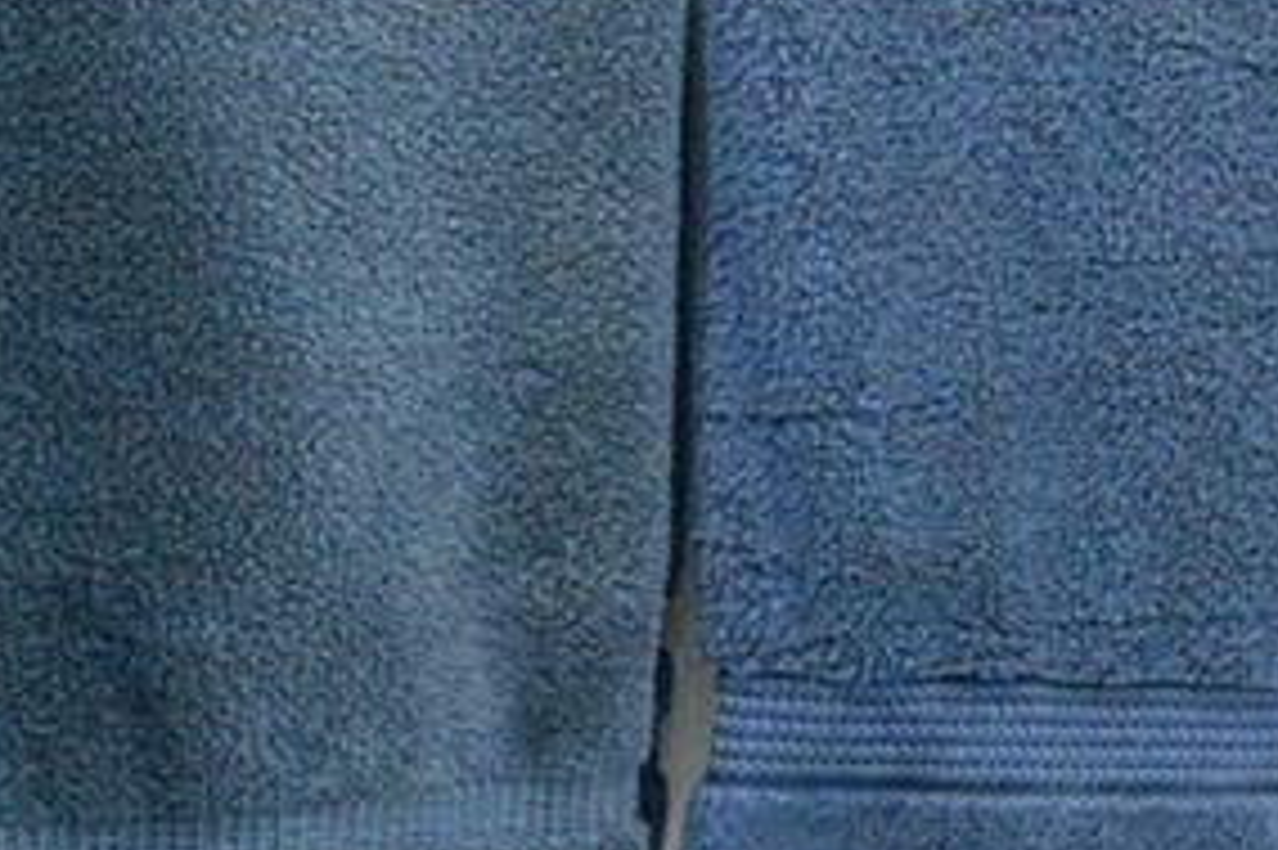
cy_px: -16
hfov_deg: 12.1
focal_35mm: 101
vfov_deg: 13.3
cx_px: 3622
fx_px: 3583
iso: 320
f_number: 8
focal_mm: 14
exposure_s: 1/10
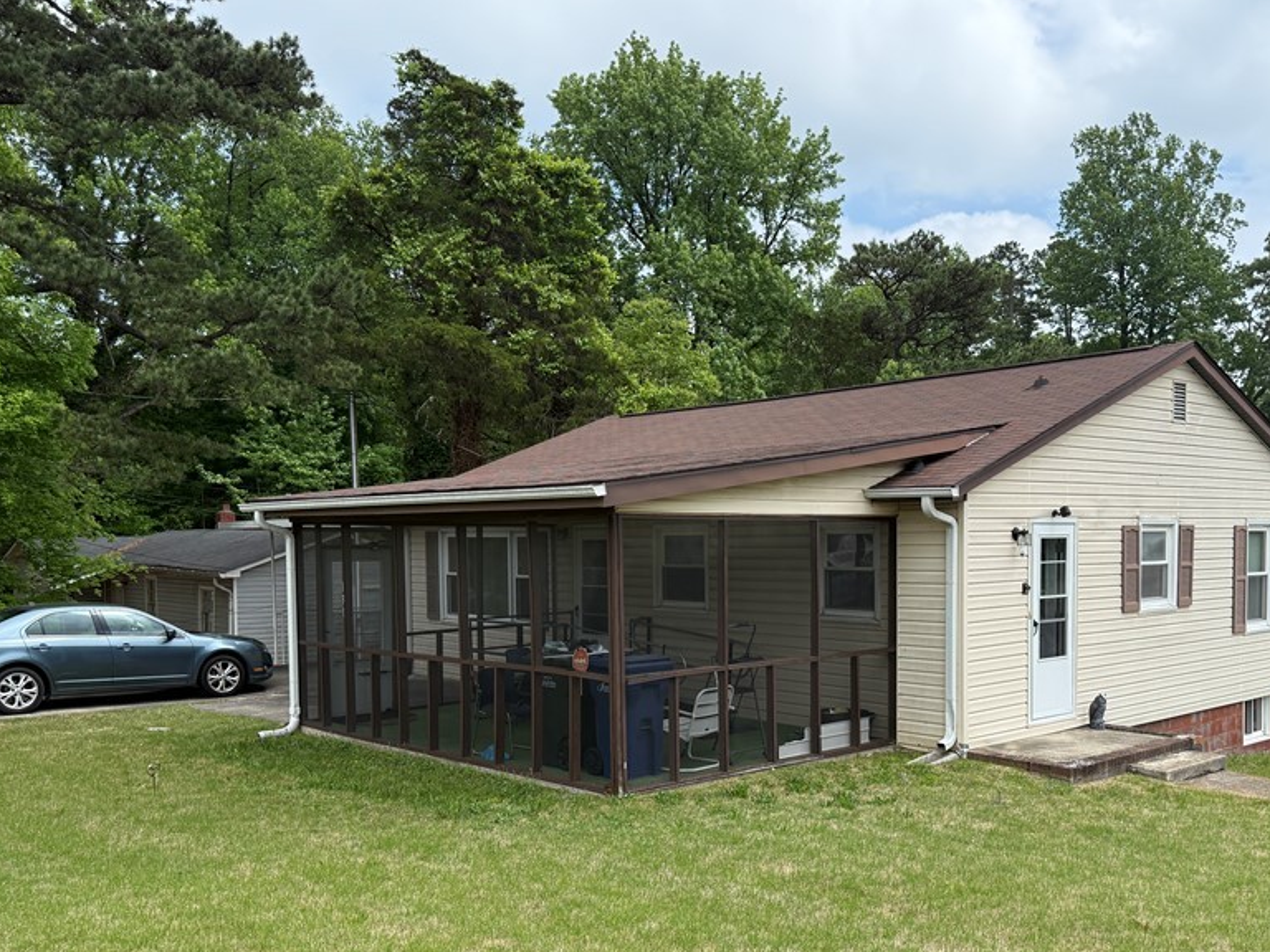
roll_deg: -0.2
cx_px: 729
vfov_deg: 43.8
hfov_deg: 56.6
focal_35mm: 32
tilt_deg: -3.0
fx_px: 1174
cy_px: 592
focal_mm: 6.76
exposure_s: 1/3425
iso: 100
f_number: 1.78
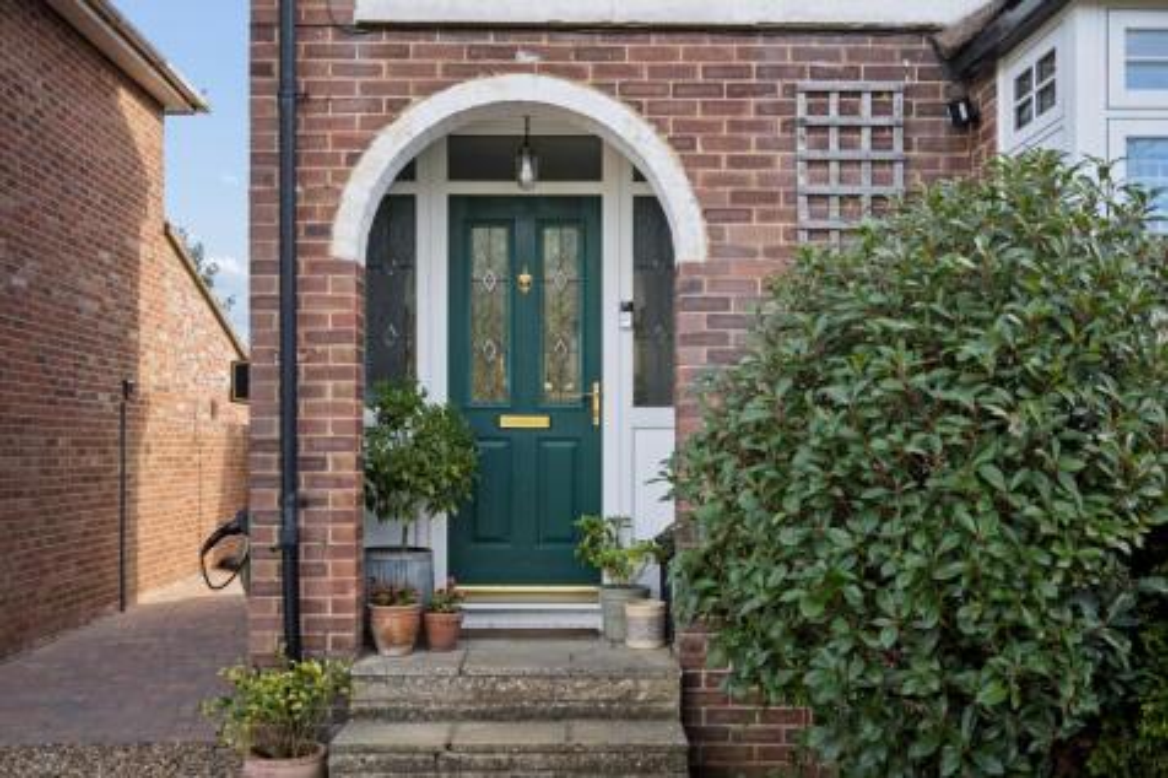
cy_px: 389
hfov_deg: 54.5
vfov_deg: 37.8
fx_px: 1135
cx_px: 584
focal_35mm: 35
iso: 200
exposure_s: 1/400
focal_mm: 35
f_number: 4.5
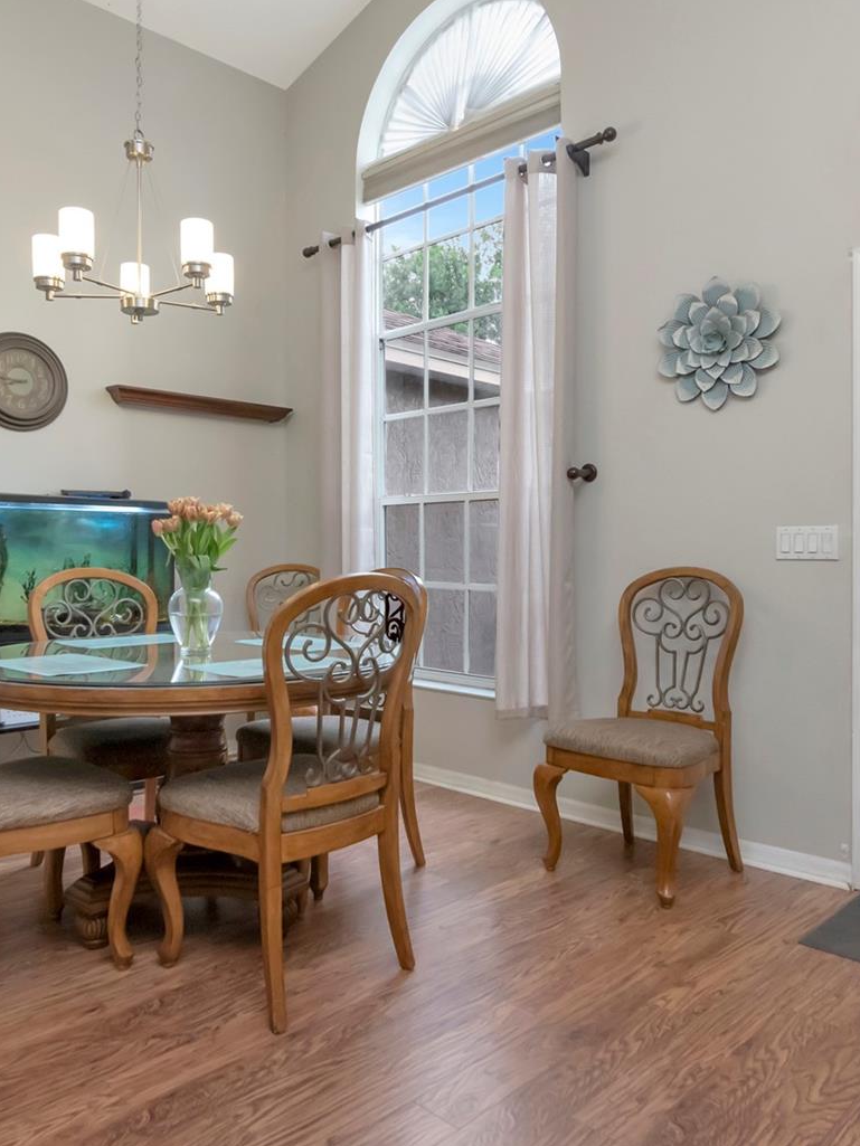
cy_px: 574
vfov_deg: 69.9
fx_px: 820
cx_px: 387
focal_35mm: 25
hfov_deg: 55.3
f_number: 7.1
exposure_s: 1/100
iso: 1000
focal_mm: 11
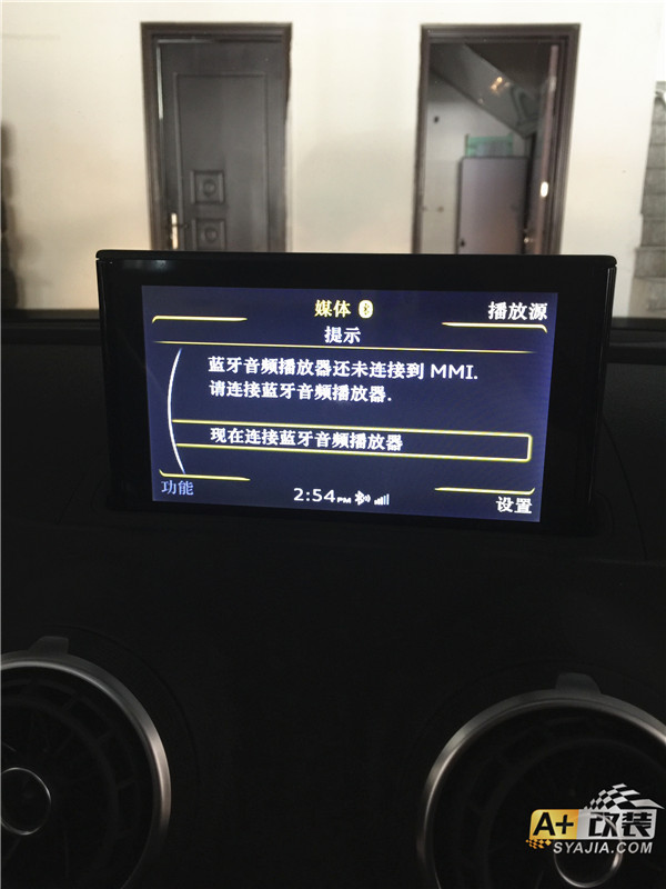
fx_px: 744
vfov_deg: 61.7
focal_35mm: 29
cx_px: 333
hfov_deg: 48.2
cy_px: 444
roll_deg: -1.8
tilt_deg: -13.7
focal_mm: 4.15
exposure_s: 1/10
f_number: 2.2
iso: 100
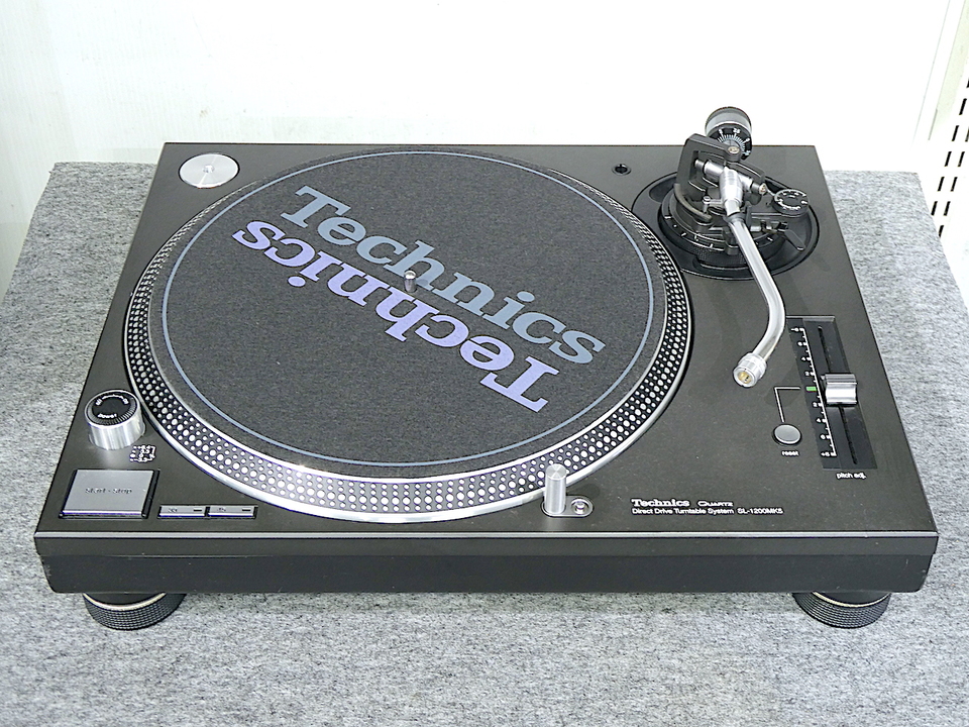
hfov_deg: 40.4
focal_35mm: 47
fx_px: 1316
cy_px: 364
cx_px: 484
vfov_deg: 30.9
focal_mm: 8.4
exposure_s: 1/4
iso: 200
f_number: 4
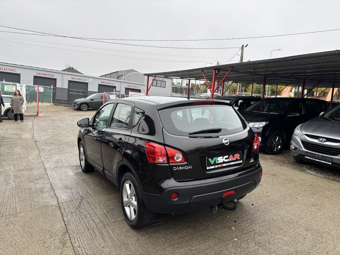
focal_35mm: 26
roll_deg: -5.2
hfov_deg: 67.3
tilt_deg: -3.1
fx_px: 255
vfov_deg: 53.1
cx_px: 170
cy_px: 128
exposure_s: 1/121
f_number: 1.6
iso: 40
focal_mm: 5.96
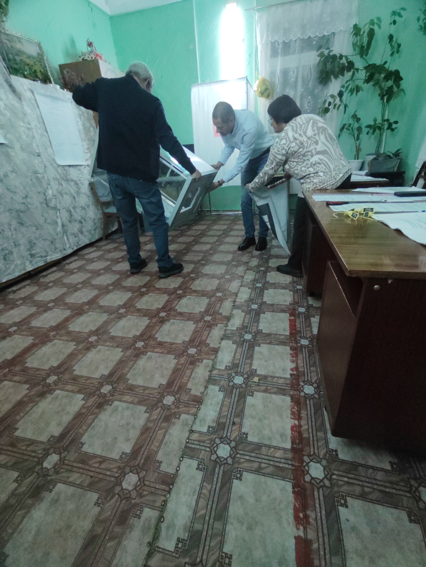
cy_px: 284
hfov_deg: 78.1
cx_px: 213
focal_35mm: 16
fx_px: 263
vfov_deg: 94.5
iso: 382
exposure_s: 1/20
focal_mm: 1.68
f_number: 2.2
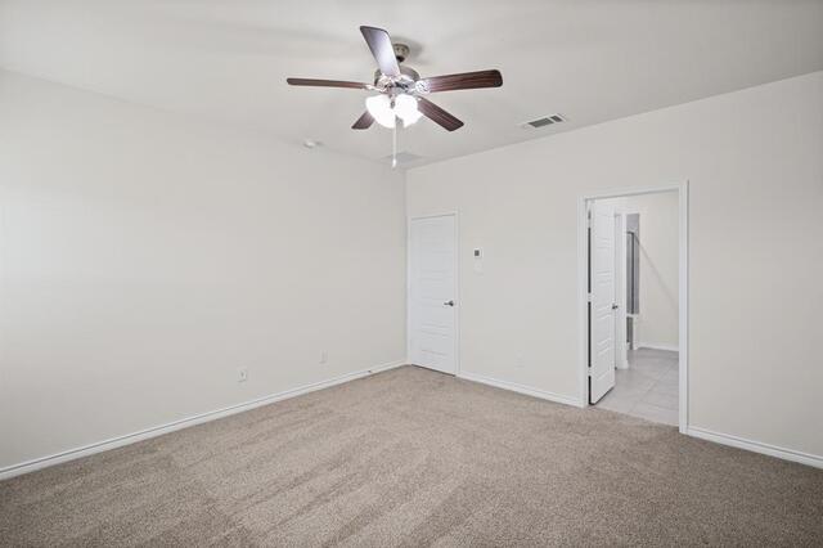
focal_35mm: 12
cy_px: 274
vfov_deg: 89.9
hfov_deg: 112.6
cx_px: 412
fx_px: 274
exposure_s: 1.3
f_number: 22
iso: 100
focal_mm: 8
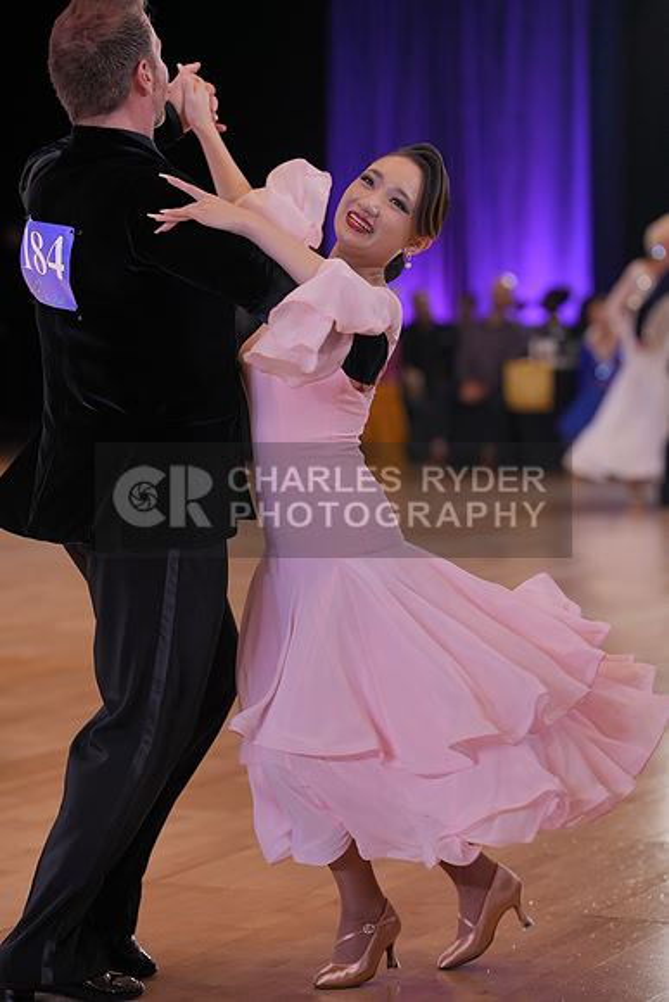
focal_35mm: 132
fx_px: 3677
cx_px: 334
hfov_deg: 10.4
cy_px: 501
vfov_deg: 15.5
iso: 1600
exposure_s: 1/500
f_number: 3.5
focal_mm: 132
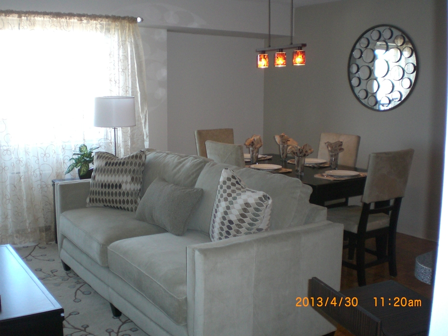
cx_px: 224
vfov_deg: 37.7
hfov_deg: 49.0
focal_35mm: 38
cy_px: 168
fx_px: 492
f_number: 3.1
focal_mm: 6.3
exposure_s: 1/60
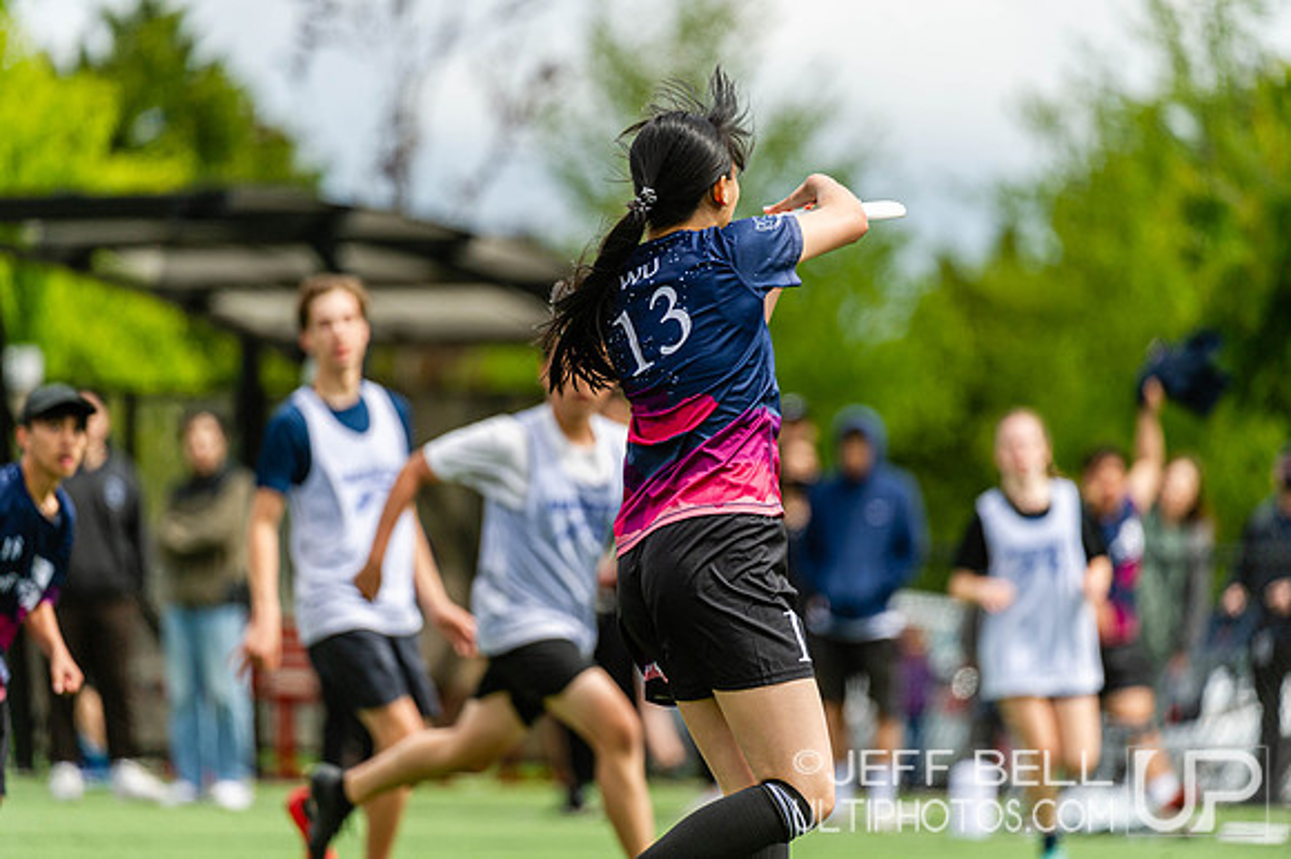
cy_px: 430
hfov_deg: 5.9
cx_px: 646
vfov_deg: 3.9
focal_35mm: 350
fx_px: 12544
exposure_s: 1/1600
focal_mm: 350
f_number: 4
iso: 280
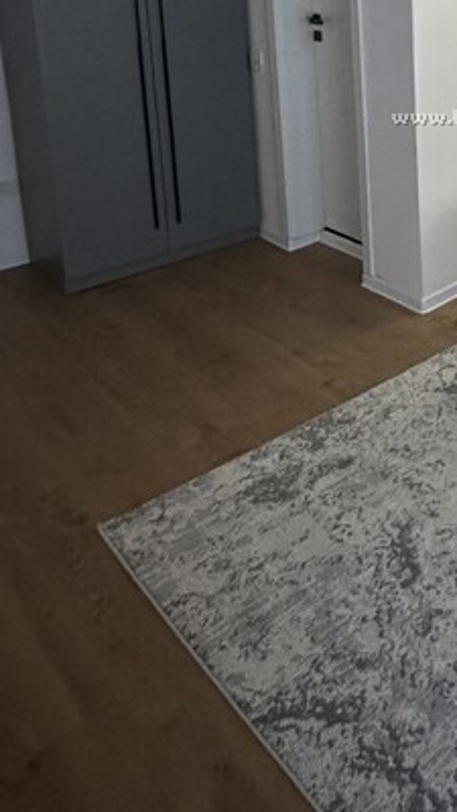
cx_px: 504
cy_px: 81
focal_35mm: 39
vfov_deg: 46.6
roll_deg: -0.2
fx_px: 840
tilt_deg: -10.8
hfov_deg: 27.8
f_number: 2.2
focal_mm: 2.22
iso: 1000
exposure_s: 1/60
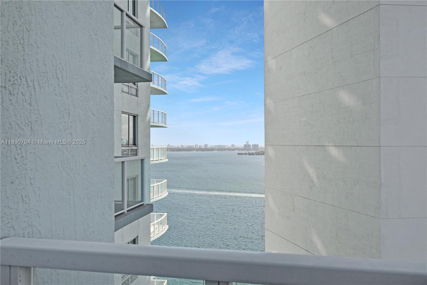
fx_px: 356
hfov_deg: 61.9
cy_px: 142
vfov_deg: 43.6
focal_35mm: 30
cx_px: 214
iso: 250
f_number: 5.6
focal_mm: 20
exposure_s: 1/1600
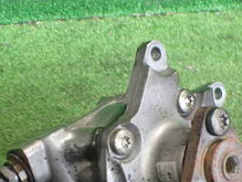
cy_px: 178
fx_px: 476
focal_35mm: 68
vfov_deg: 21.0
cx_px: 104
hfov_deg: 28.5
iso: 800
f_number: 2.3
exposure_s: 1/80
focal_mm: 5.4
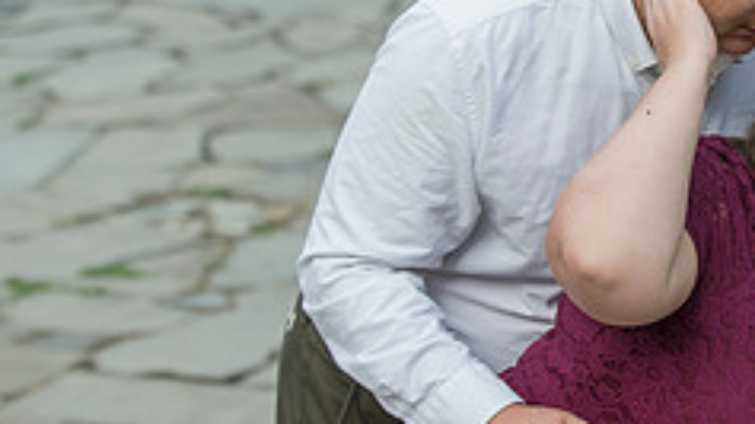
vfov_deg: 6.4
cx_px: 842
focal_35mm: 190
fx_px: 3802
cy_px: 88
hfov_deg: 11.2
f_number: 3.2
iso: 800
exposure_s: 1/640
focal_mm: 70
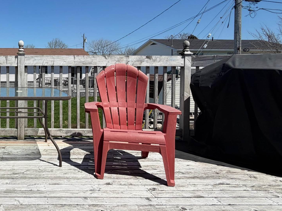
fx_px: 244
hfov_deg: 52.2
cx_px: 24
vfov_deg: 46.3
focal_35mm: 30
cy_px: 77
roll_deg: +0.2
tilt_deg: -2.4
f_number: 2.2
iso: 20
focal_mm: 2.22
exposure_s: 1/1235
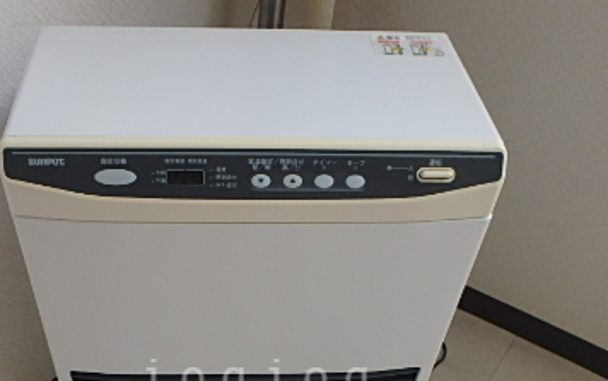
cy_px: 379
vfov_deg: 29.9
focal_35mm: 40
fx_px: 663
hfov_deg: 49.1
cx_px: 260
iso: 200
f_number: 3.5
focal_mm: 3.7
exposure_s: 1/60
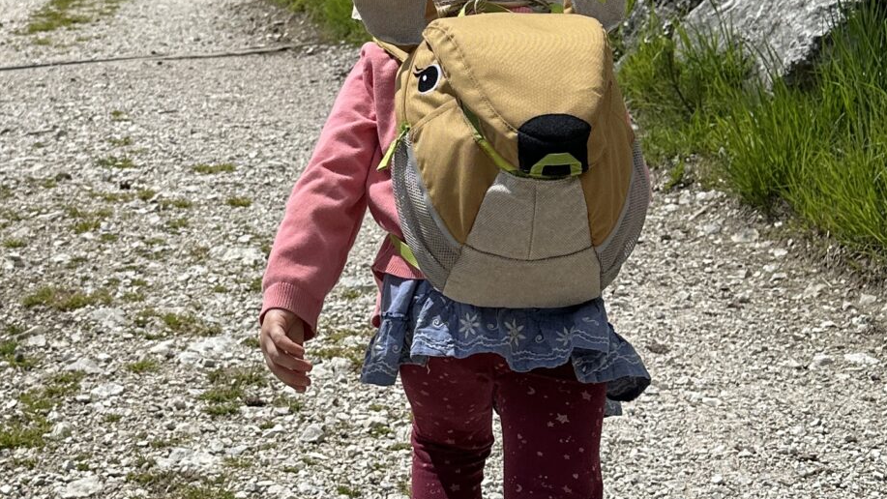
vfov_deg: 16.4
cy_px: 111
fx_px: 1717
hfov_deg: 28.5
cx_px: 216
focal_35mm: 73
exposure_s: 1/7576
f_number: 1.78
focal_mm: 6.86
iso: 80
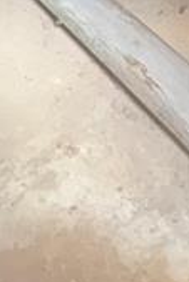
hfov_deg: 15.5
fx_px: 692
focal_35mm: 88
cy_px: -322
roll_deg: -3.0
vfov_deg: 16.2
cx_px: 147
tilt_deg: -4.7
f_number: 2.2
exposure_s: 1/29
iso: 250
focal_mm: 2.22
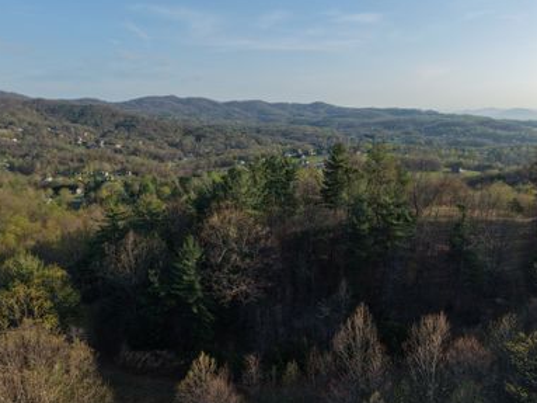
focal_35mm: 27
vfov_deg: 51.3
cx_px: 247
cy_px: 218
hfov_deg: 65.2
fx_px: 419
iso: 200
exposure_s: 1/4000
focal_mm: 8.67
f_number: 1.8
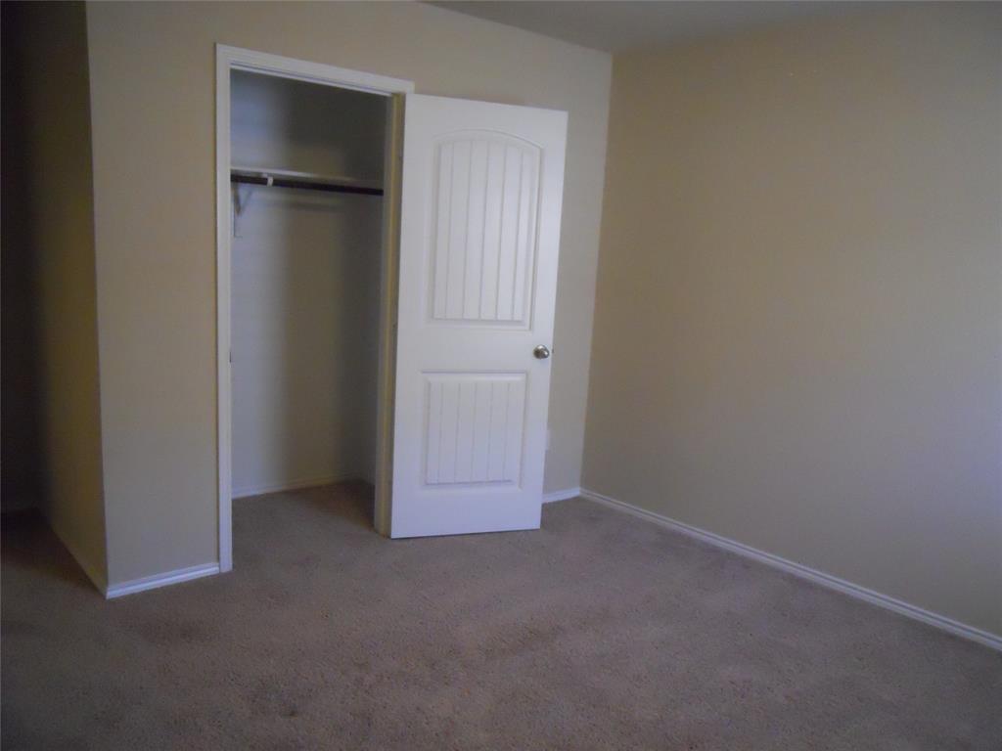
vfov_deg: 49.7
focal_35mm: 28
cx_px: 501
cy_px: 376
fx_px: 810
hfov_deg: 63.4
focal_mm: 5
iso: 800
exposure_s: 1/80
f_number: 2.7
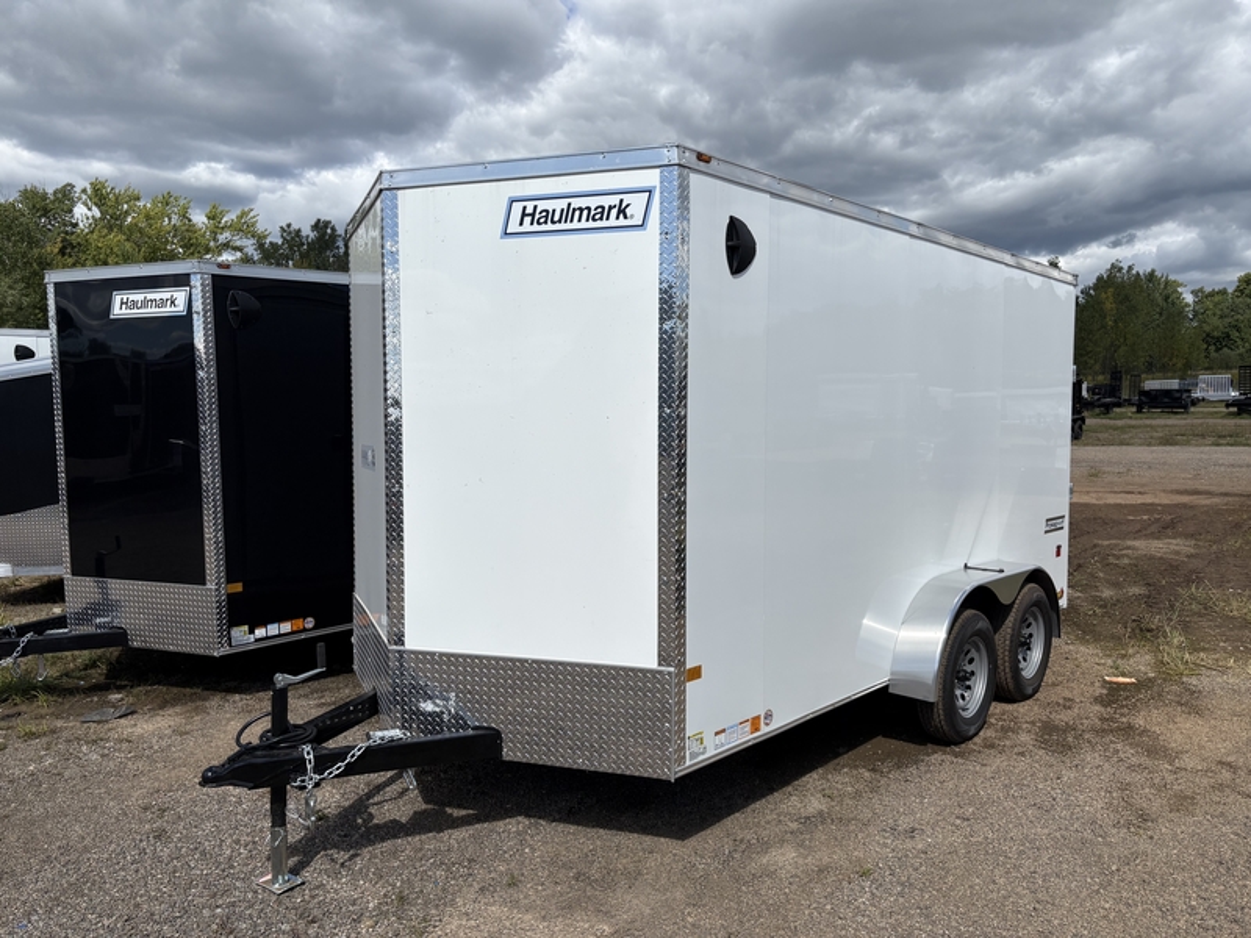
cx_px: 626
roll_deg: +1.0
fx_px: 940
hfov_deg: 67.3
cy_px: 469
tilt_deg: -3.9
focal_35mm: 26
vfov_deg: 53.1
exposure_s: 1/6329
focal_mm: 5.96
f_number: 1.6
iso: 50
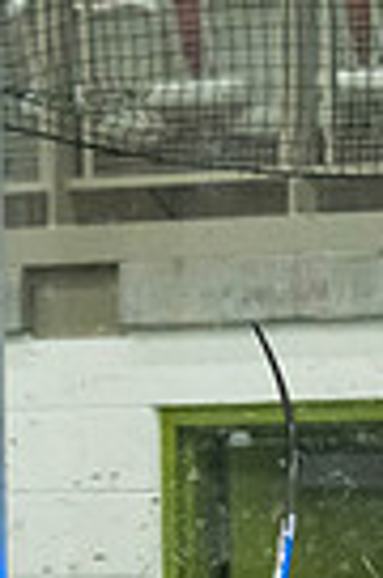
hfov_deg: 1.9
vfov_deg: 2.8
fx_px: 11708
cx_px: 328
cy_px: 1125
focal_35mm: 730
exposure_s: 1/640
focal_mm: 120
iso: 2000
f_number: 2.8
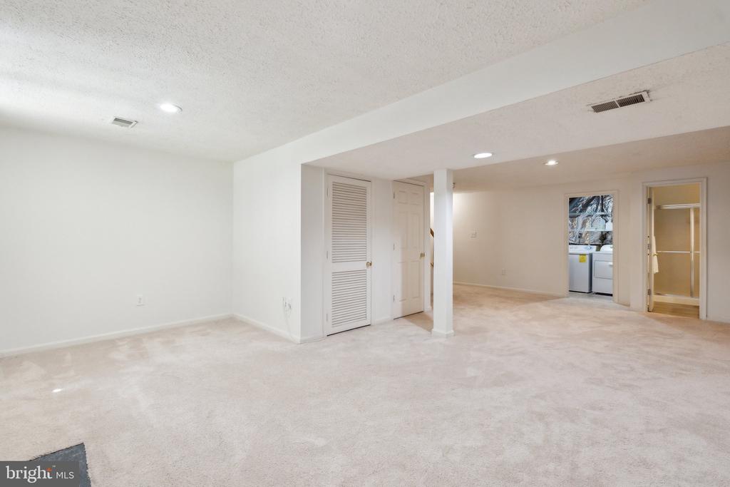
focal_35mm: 16
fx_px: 324
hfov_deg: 96.7
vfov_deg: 73.8
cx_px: 365
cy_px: 244
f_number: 7.1
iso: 1000
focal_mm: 16
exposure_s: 1/15
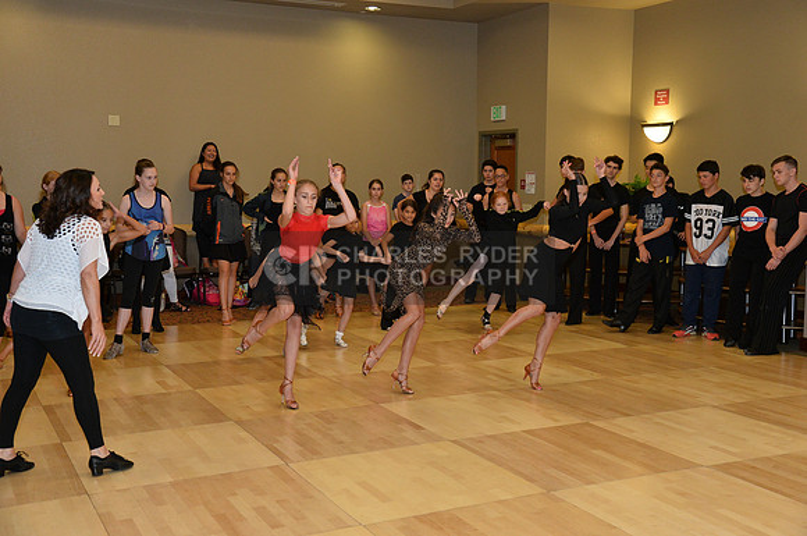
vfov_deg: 30.4
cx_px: 404
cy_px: 268
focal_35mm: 44
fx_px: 985
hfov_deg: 44.6
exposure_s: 1/250
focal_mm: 44
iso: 2000
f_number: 5.6
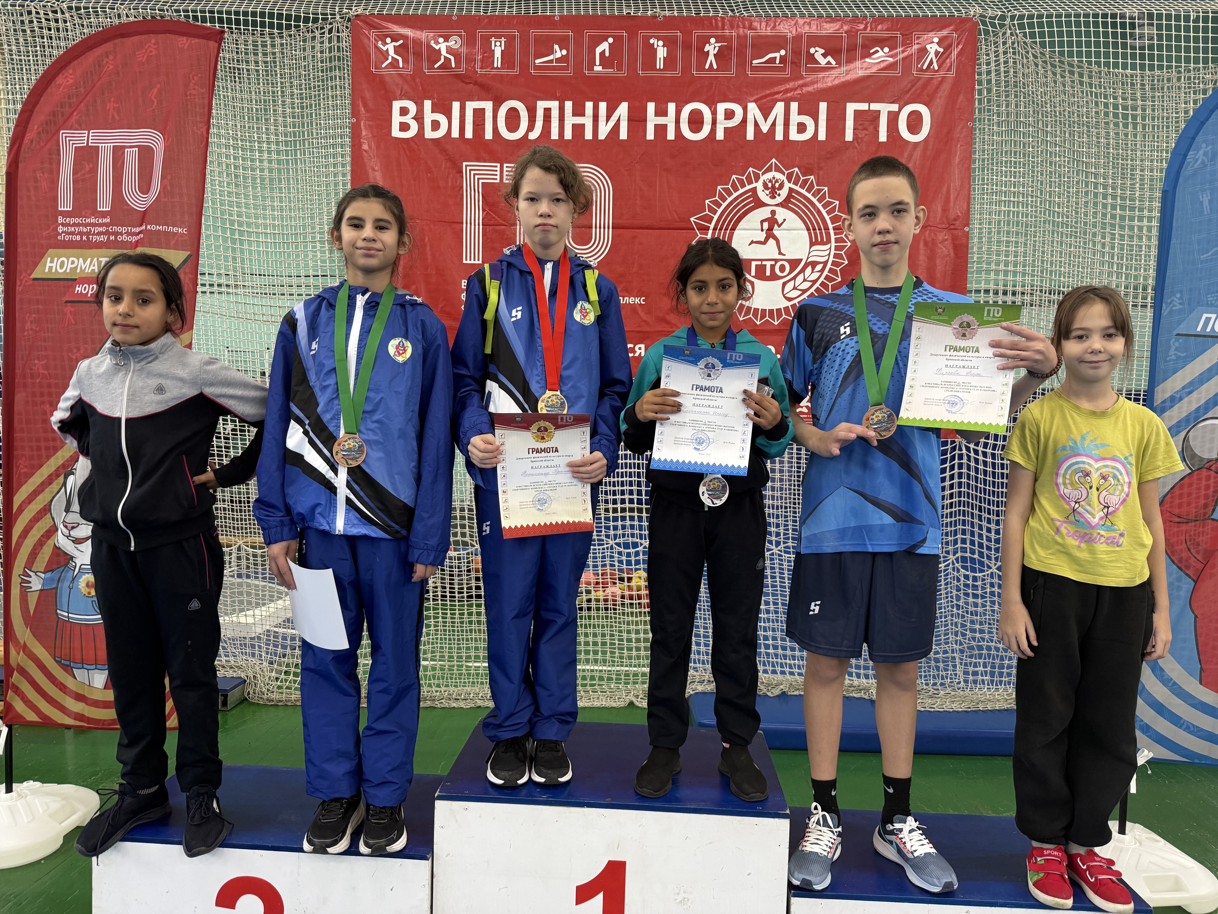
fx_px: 844
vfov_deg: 56.8
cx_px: 609
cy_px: 457
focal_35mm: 24
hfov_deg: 71.6
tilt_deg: -2.9
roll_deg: -1.1
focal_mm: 6.76
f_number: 1.78
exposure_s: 1/75
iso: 200
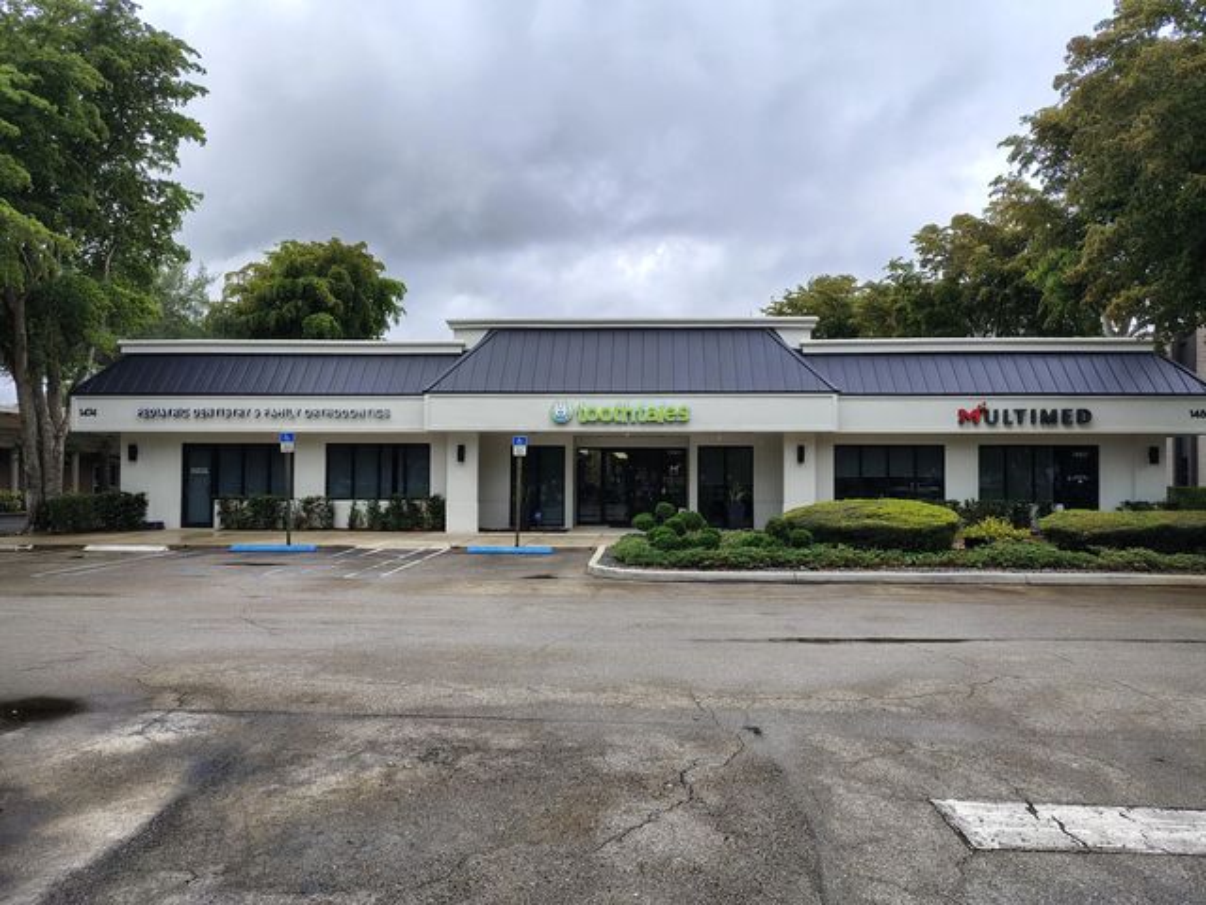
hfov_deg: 71.6
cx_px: 603
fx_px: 836
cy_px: 452
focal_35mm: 24
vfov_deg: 56.8
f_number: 1.8
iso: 100
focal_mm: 5.56
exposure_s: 1/794
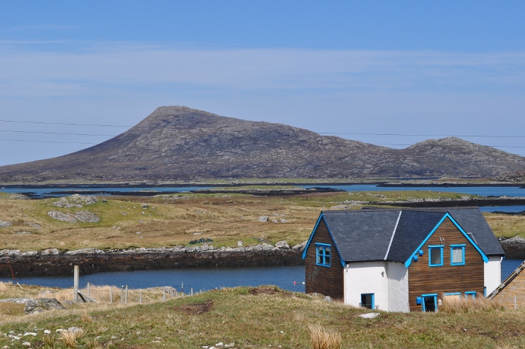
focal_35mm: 72
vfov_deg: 18.9
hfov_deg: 28.1
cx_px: 262
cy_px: 174
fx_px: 1049
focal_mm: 48
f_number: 11
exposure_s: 1/400
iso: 200
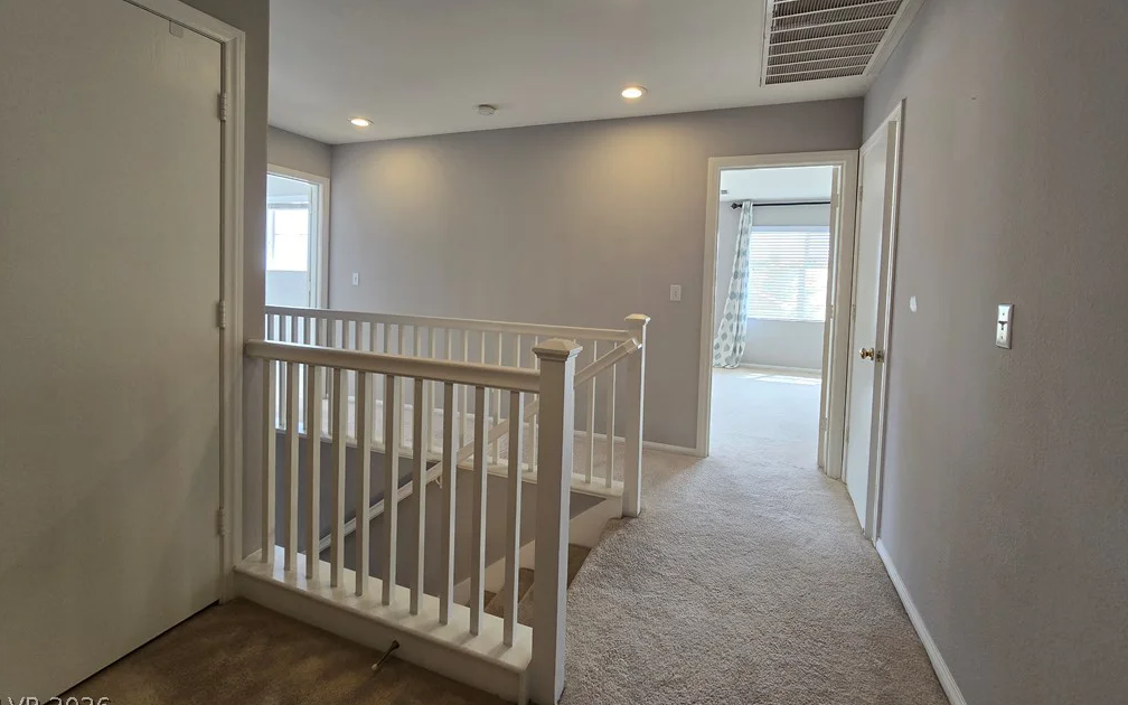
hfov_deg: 105.3
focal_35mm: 14
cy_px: 295
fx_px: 430
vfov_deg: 78.0
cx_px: 562
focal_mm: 2.2
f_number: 2.2
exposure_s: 1/60
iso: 100
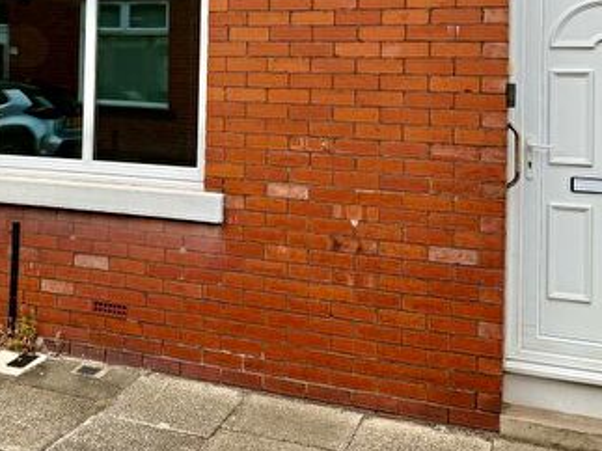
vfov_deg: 27.1
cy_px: 53
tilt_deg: +1.4
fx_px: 904
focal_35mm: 52
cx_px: 138
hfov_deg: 35.8
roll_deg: -2.0
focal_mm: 6.76
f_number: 1.78
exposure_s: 1/2232
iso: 100
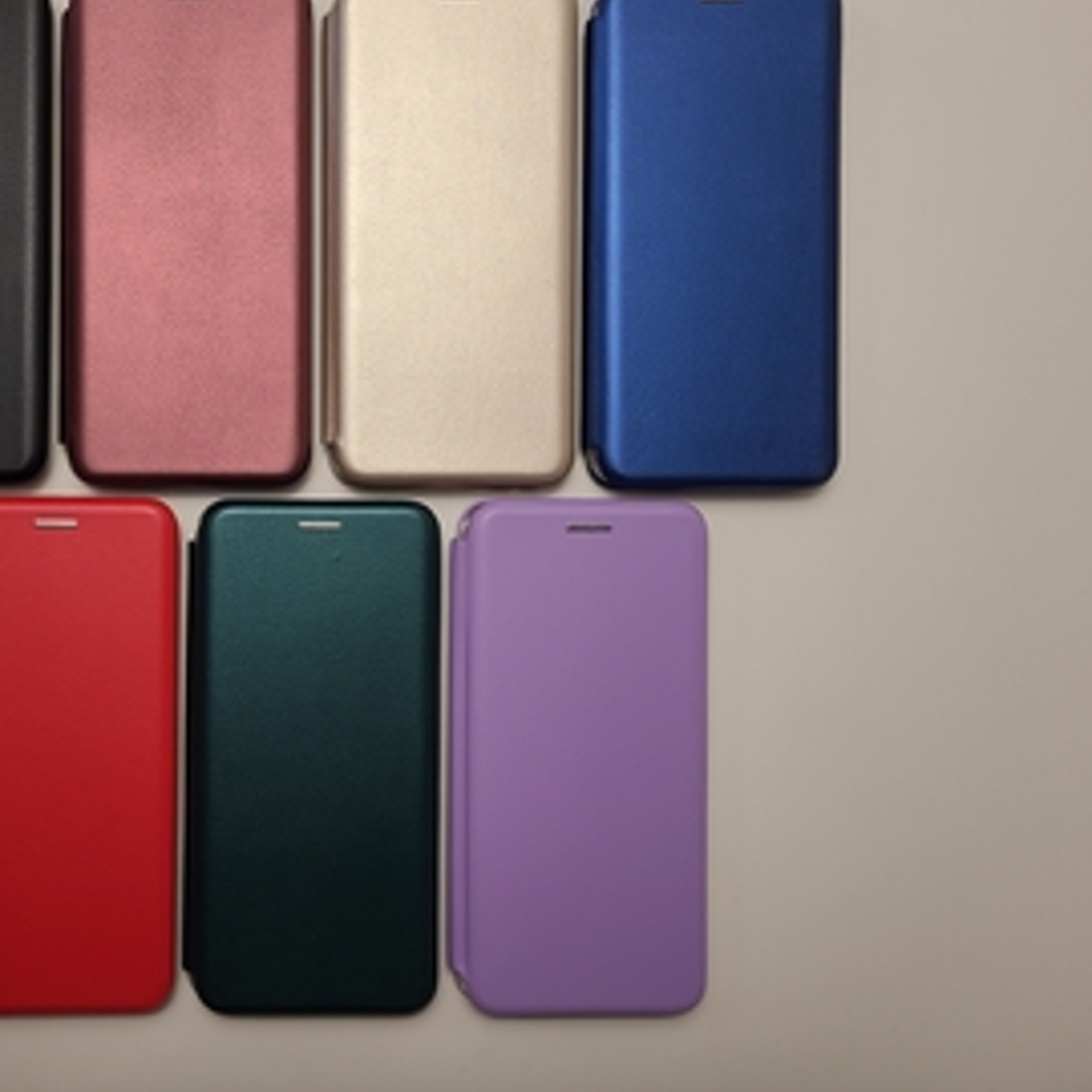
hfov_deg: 47.2
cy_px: 489
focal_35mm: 34
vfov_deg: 48.4
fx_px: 1213
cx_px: 320
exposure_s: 1/100
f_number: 1.8
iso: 50
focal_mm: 5.4
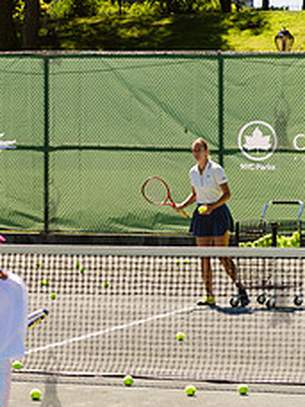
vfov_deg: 11.8
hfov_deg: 8.8
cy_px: 208
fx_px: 1974
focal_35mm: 168
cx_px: 50
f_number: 3.5
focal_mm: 66
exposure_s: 1/1250
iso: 200
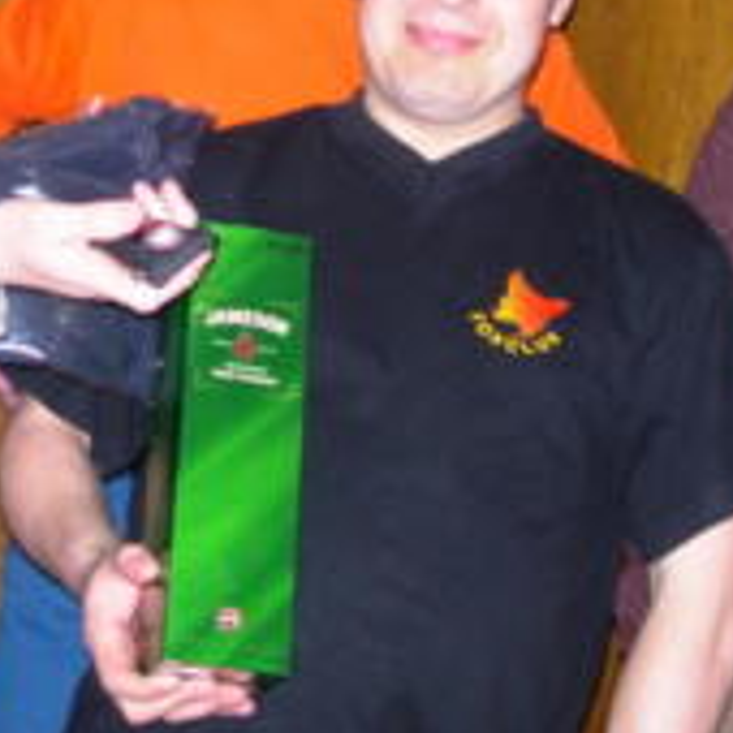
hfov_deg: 17.5
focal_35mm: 99
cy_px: 175
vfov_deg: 17.5
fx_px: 2372
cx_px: 276
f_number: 2.8
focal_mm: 7.8
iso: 86
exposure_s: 1/69.7
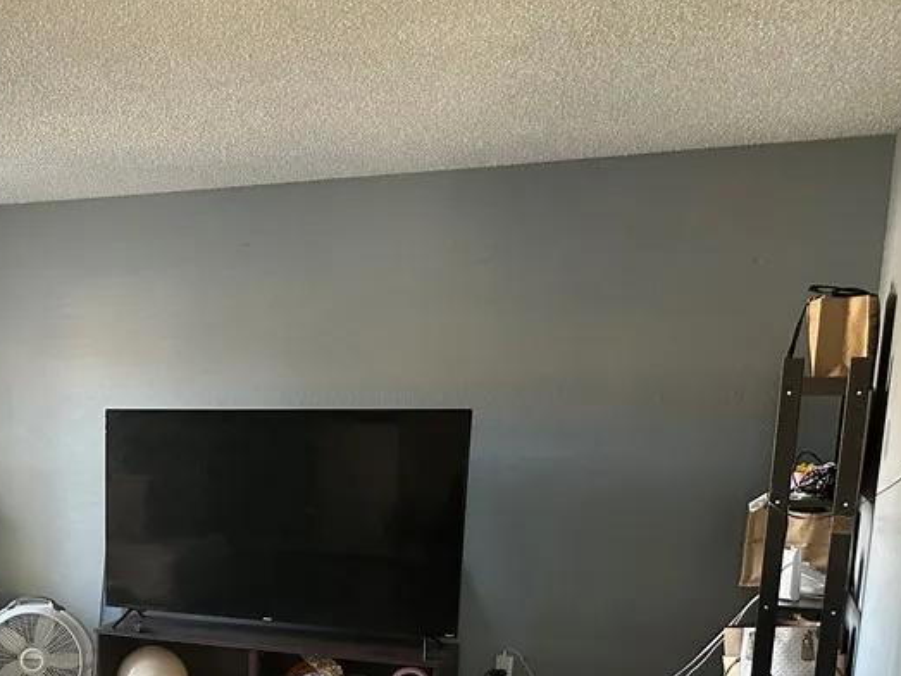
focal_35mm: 47
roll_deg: -0.1
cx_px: 57
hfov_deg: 37.3
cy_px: 626
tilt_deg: -11.3
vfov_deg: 29.4
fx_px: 1223
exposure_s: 1/63
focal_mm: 6.86
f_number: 1.78
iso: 250
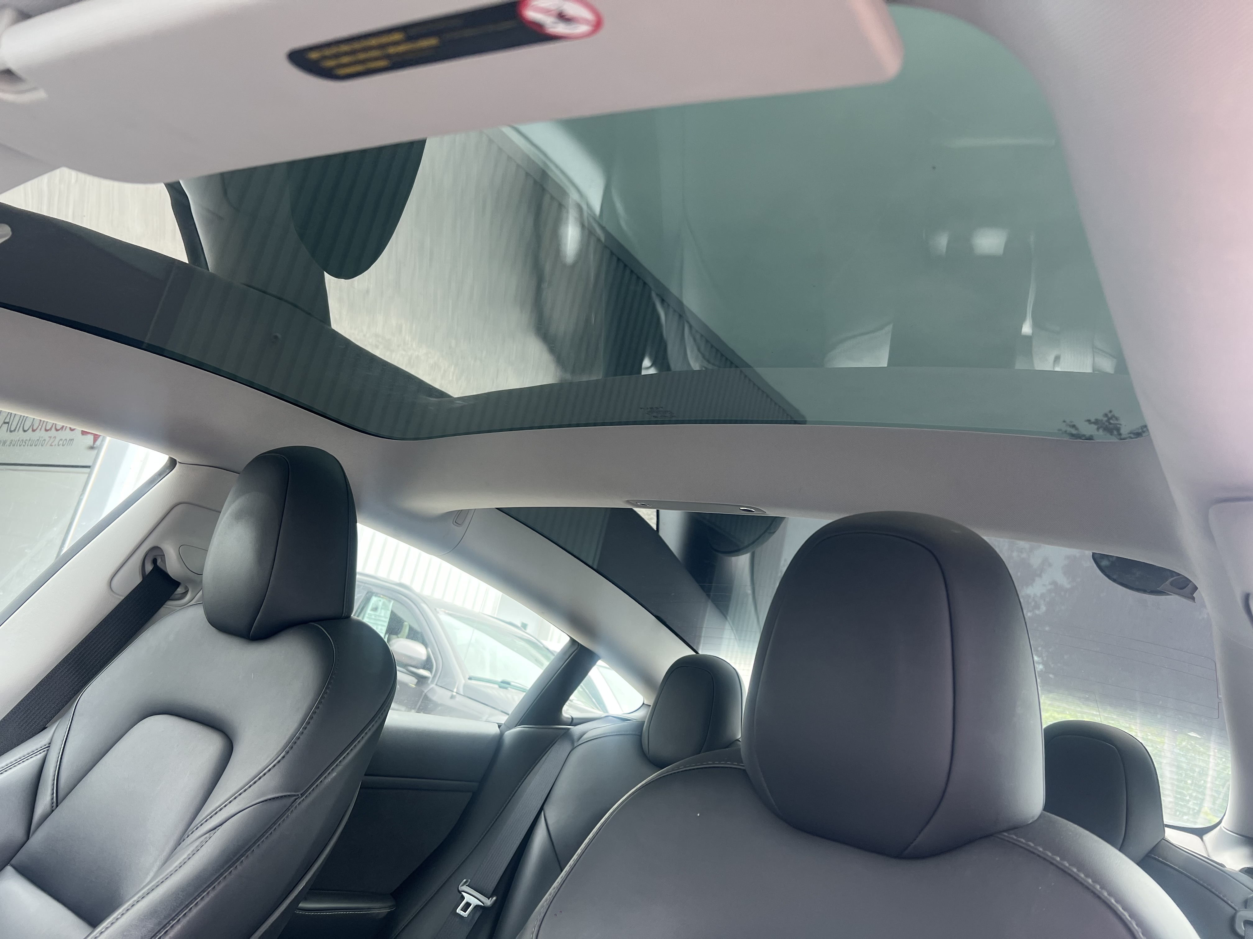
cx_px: 626
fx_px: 941
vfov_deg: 53.1
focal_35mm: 26
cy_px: 470
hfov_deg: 67.3
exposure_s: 1/184
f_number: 1.5
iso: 50
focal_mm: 5.7
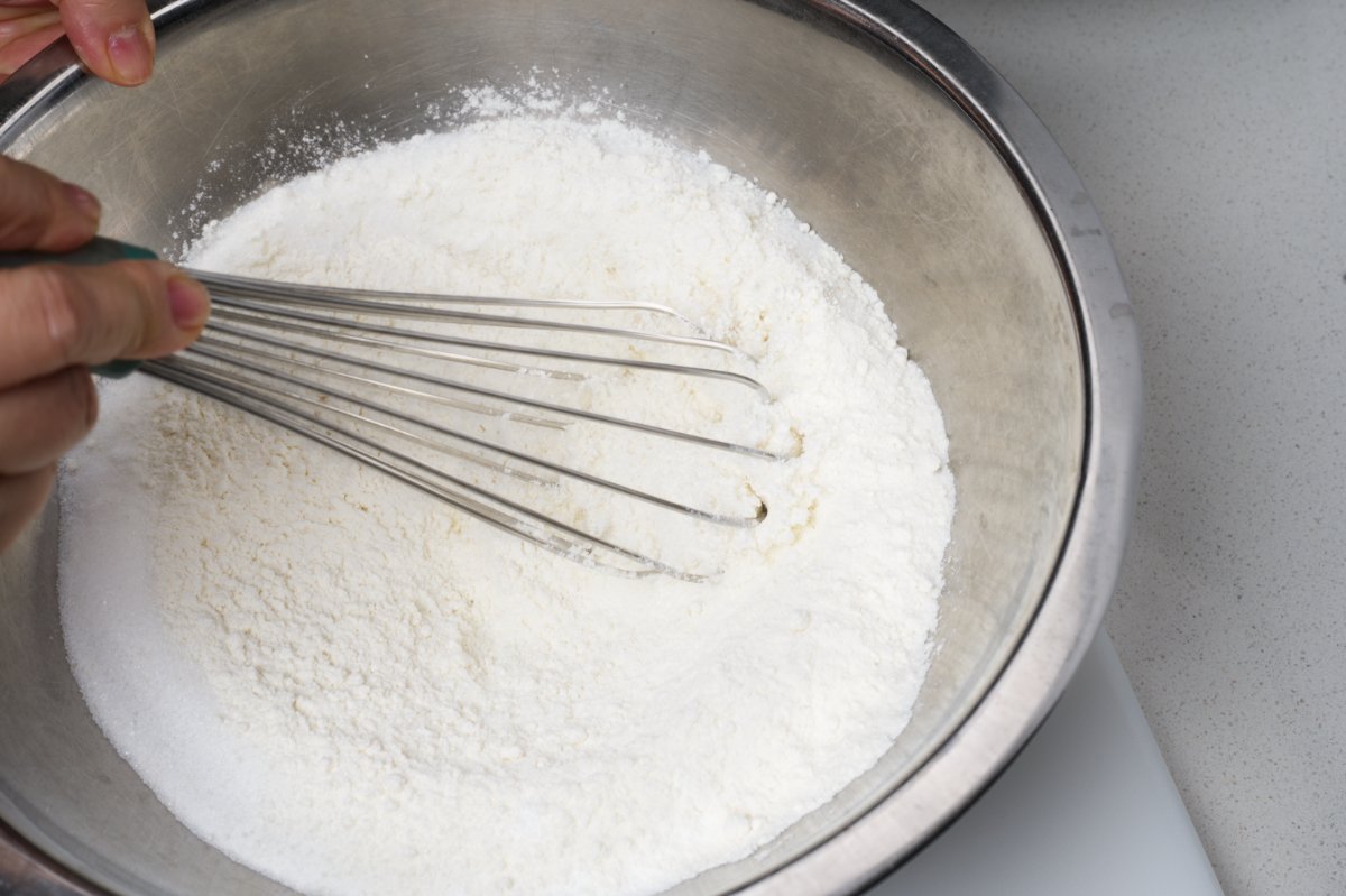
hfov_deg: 33.4
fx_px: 2242
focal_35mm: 60
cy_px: 448
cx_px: 673
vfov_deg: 22.6
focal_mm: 60
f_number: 11
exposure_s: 1/160
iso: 200
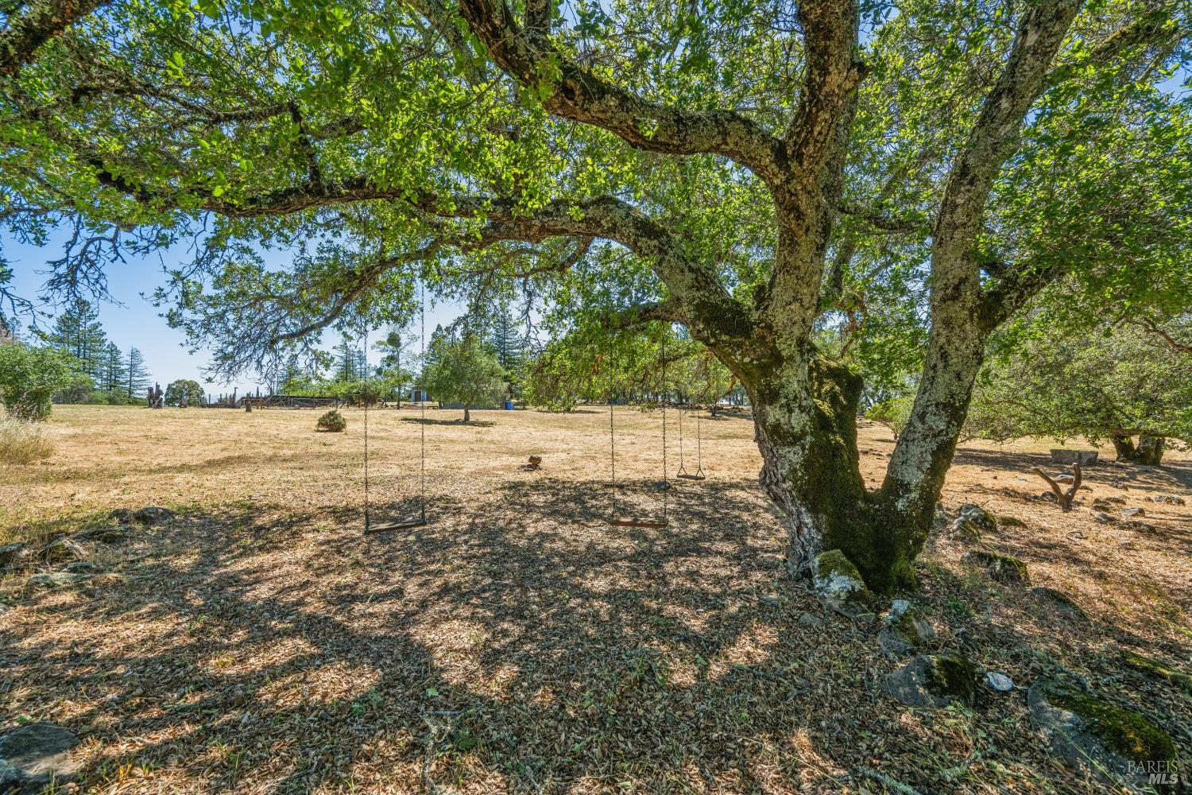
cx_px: 596
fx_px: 464
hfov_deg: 104.3
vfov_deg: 81.2
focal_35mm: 14
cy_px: 398
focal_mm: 14
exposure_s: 1/320
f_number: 9
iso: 250
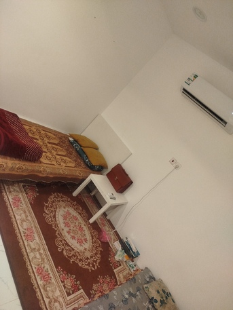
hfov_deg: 56.8
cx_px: 116
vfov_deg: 71.6
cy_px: 155
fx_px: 215
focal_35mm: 24
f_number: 1.7
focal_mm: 5.31
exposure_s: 1/40
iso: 200
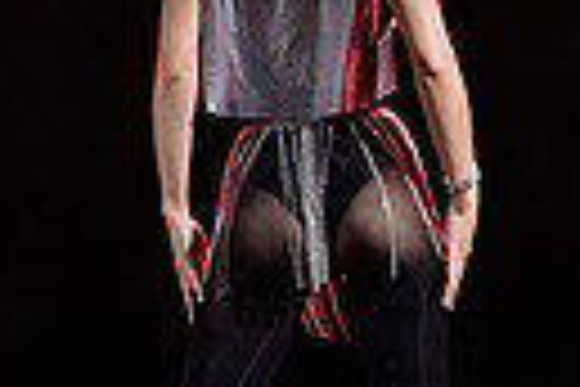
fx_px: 9521
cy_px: -41
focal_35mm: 591
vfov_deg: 2.3
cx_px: 105
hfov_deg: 3.5
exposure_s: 1/250
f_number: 2.8
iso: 1600
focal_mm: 125
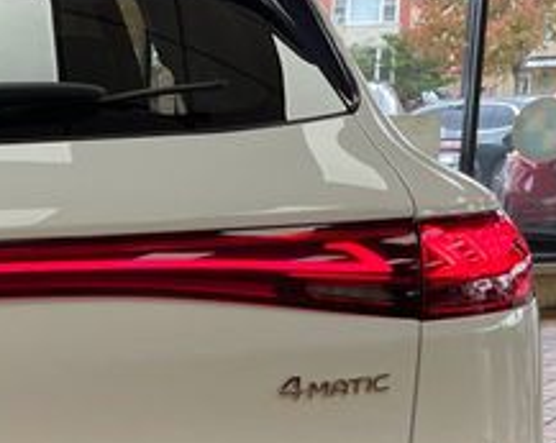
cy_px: 435
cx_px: -113
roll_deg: +1.8
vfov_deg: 19.8
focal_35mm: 75
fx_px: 1232
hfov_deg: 23.3
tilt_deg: -14.5
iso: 32
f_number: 1.6
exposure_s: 1/120
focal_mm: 4.2
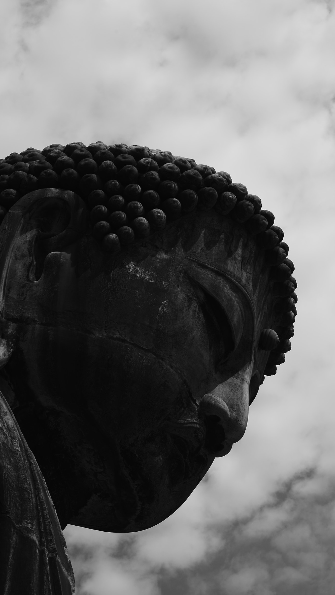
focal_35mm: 92
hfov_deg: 13.1
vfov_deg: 23.2
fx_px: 1453
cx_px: 120
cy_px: 332
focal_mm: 70
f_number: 13
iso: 100
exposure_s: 1/125
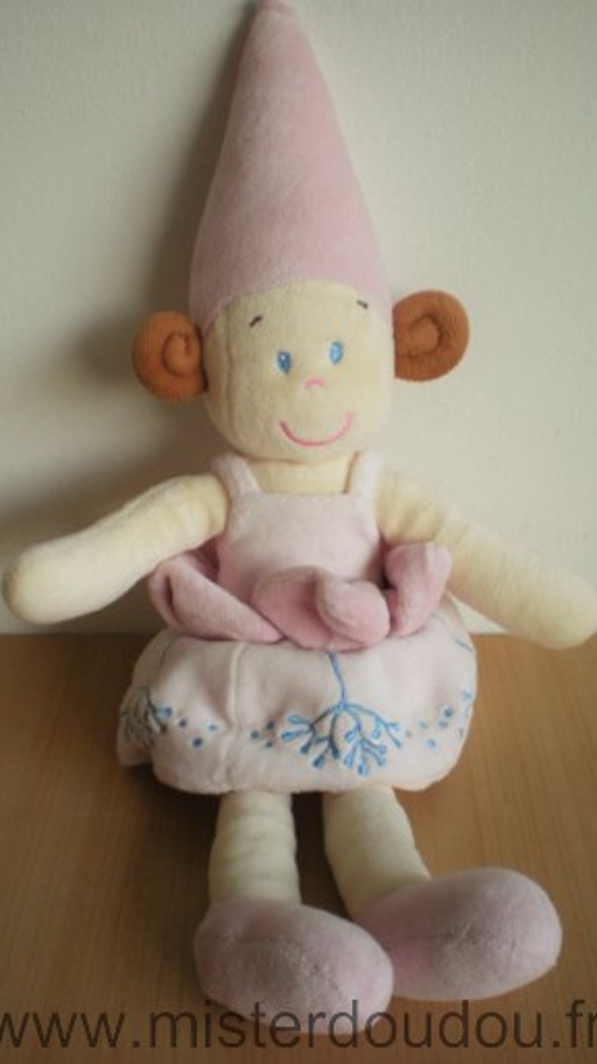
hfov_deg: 28.3
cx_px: 292
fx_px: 1184
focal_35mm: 42
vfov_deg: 48.4
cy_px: 527
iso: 196
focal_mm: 6.3
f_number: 3.1
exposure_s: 1/60.1
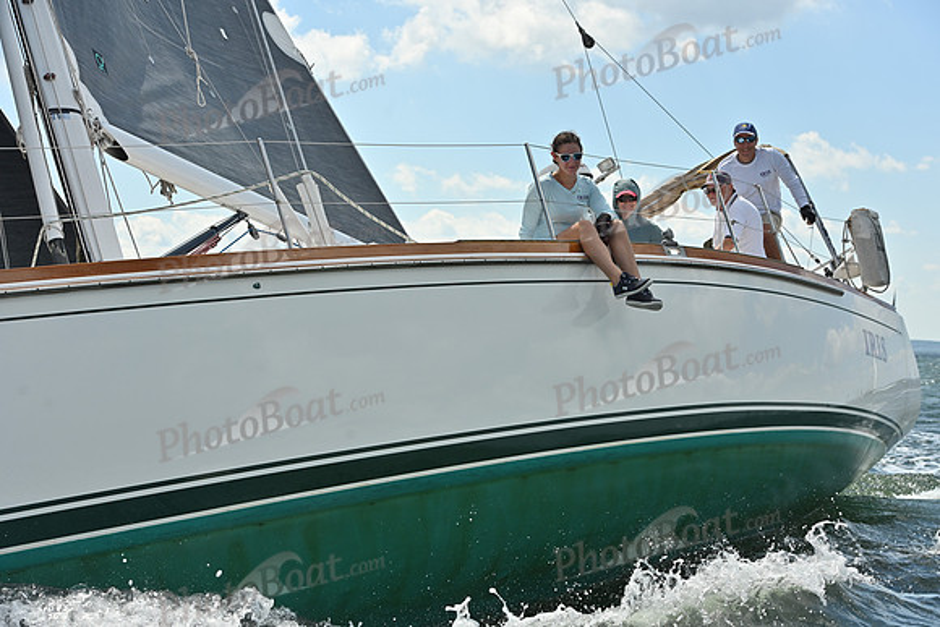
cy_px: 314
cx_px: 470
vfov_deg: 19.5
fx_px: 1828
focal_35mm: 70
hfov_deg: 28.8
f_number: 7.1
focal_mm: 70
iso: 250
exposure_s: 1/1250
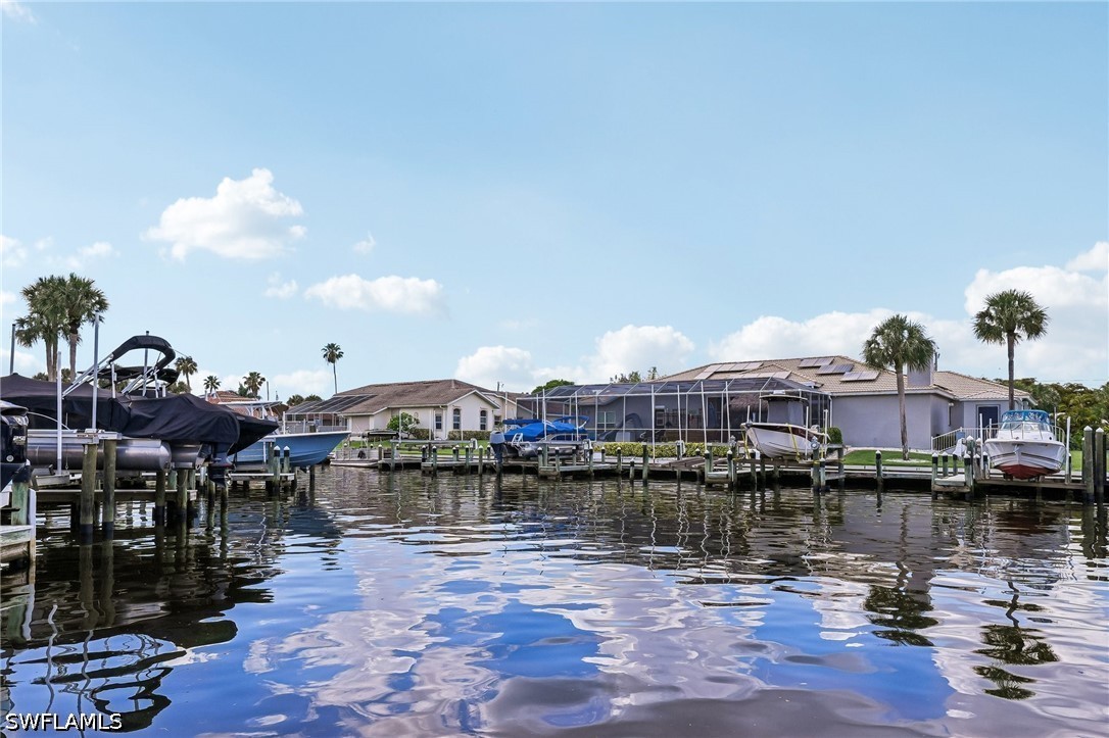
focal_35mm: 21
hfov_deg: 81.2
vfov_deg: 59.4
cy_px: 369
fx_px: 647
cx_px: 554
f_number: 8
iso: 50
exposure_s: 1/250
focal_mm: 14
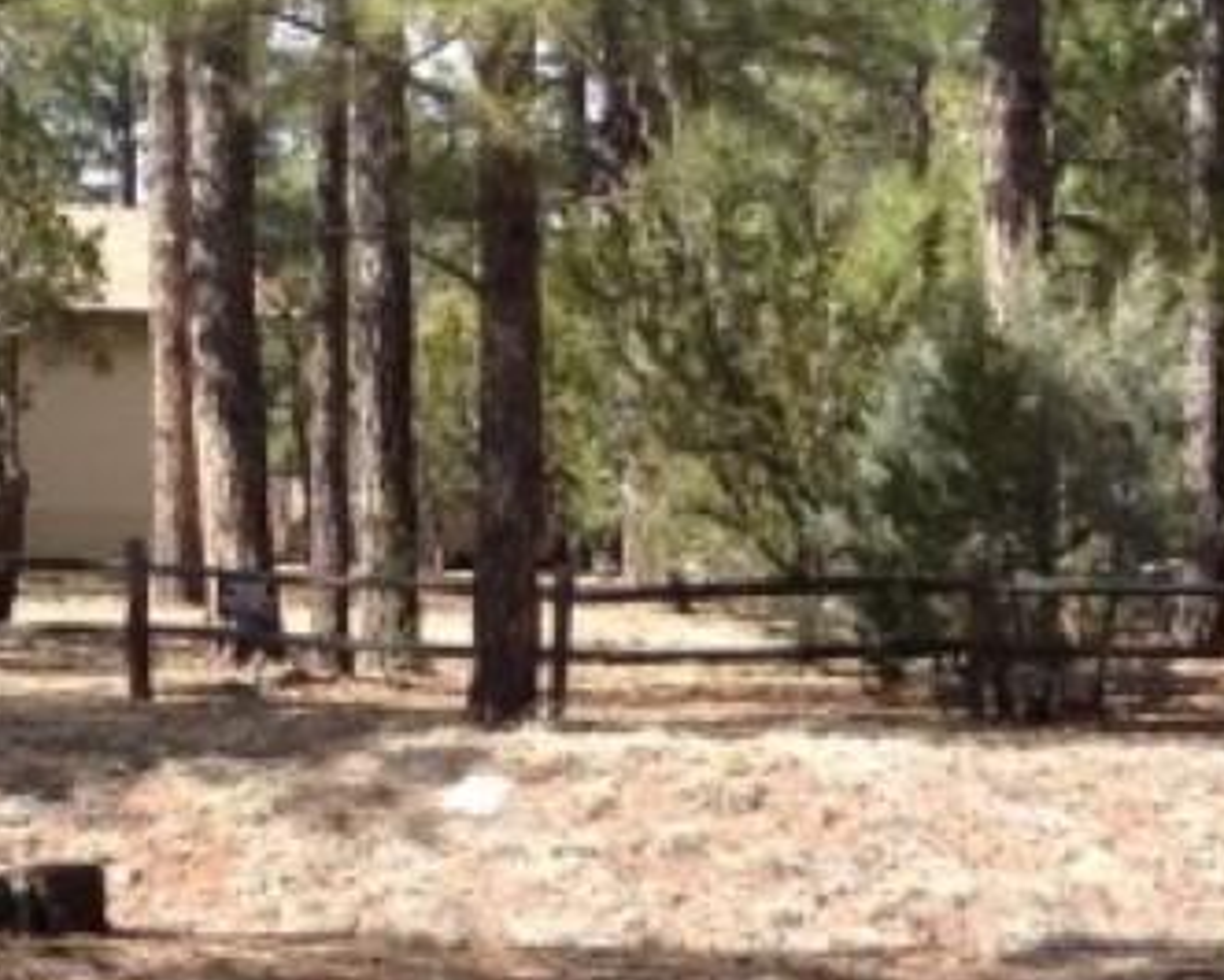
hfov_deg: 12.6
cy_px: 1328
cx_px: 1520
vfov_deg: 10.1
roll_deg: +0.3
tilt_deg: -7.1
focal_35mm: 149
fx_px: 5399
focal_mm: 4.28
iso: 50
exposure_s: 1/703
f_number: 2.4
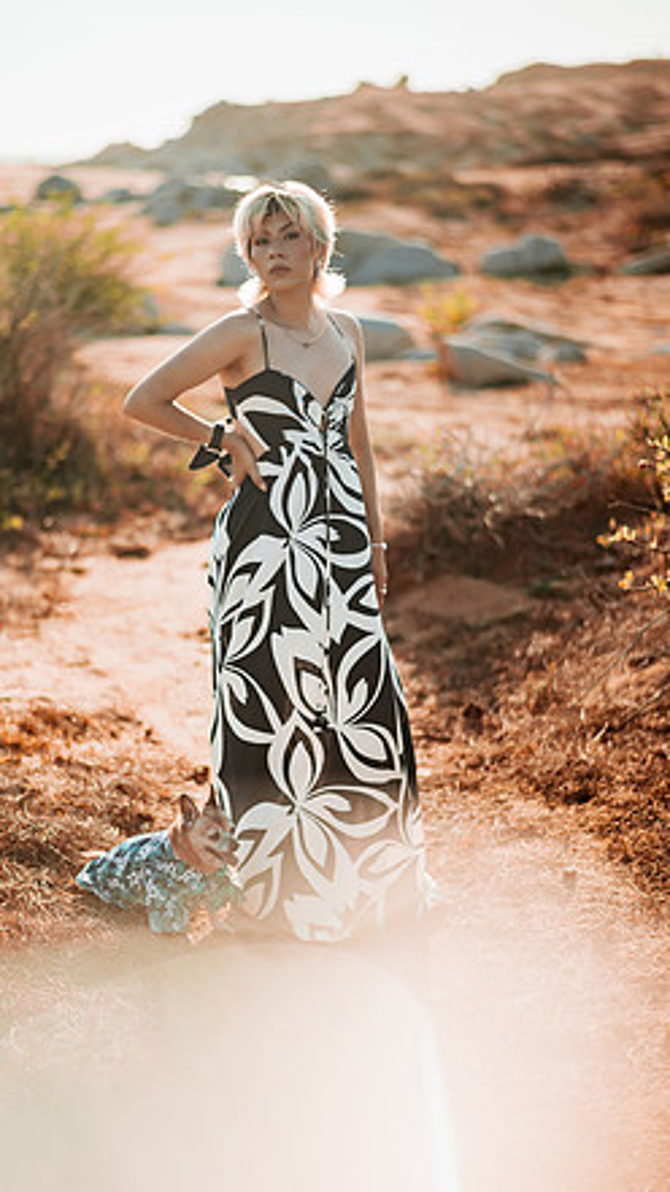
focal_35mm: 62
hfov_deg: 19.4
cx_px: 297
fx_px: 1959
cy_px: 597
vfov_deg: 33.8
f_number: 1.4
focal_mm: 58
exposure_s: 1/5000
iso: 100
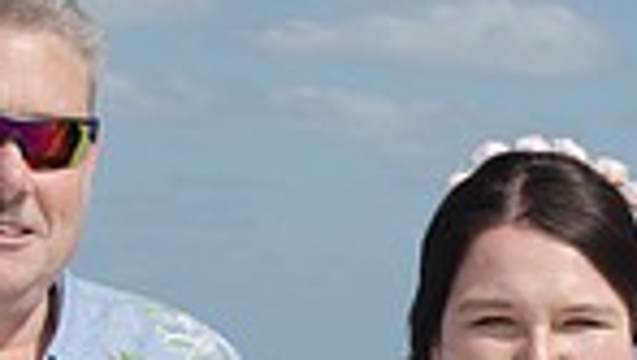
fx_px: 3753
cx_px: 745
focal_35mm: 222
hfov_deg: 9.6
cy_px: 586
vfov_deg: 5.4
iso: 100
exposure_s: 1/250
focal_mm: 36
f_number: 10
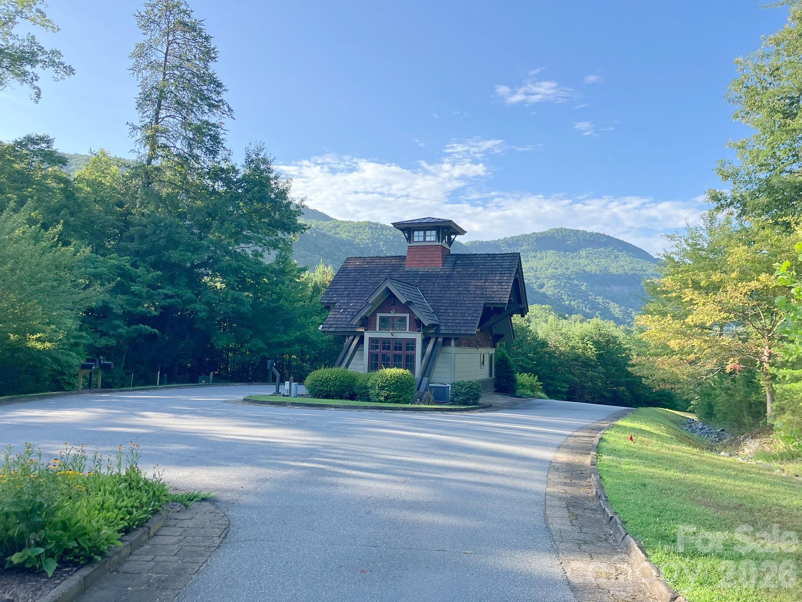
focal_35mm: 28
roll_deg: -2.5
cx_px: 401
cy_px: 301
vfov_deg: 49.7
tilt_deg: +5.4
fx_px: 649
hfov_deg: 63.4
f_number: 1.8
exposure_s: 1/787
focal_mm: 3.99
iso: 32
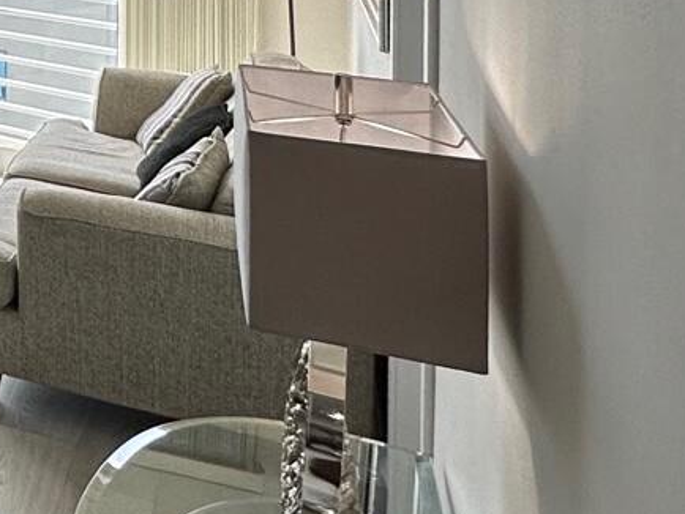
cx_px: -732
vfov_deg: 20.1
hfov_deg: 18.1
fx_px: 1287
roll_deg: -0.7
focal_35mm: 65
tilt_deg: -0.3
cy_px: -216
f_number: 2.2
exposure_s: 1/183
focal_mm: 2.22
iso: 40
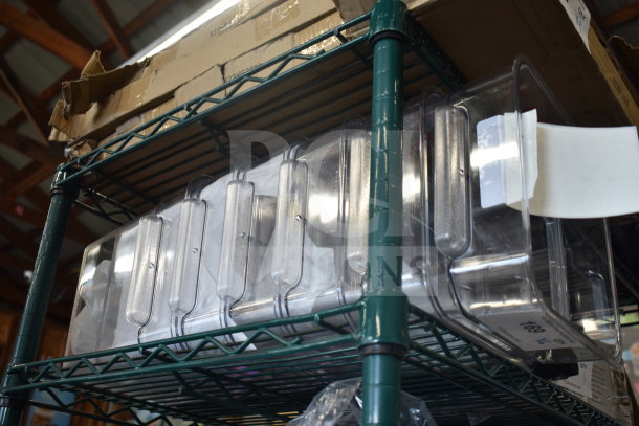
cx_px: 320
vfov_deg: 36.9
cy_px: 213
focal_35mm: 36
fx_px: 639
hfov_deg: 53.1
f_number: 4
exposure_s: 1/40
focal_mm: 24
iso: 200
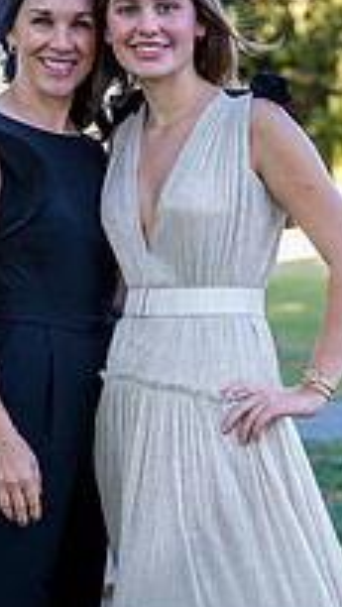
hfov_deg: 9.1
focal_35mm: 134
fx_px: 2157
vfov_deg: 16.0
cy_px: 363
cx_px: 190
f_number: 2.8
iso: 320
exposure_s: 1/320
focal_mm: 58
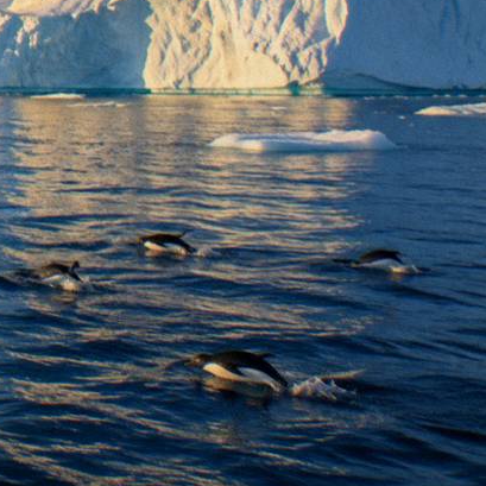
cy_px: 131
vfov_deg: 20.7
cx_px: -87
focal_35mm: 83
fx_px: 1318
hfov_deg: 19.7
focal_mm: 40
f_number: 2.8
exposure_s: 1/125
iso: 4000
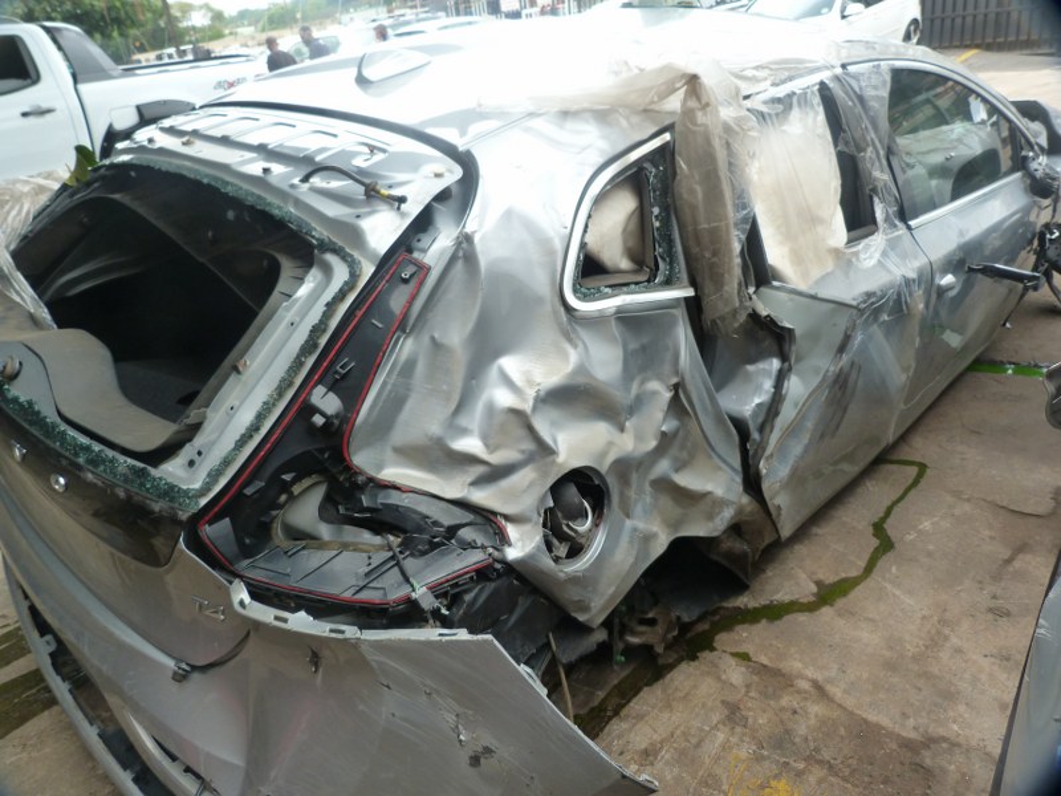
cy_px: 398
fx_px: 766
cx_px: 530
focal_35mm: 25
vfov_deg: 54.9
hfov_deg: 69.4
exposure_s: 1/125
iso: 125
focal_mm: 4.5
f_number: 3.2
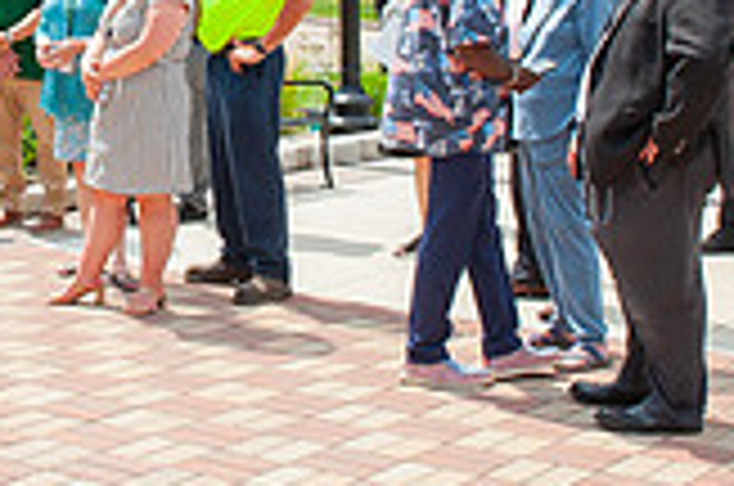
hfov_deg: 22.2
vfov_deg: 15.0
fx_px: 1811
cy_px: -5
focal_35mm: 89
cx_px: 21
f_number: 16
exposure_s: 1/200
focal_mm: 24
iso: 400
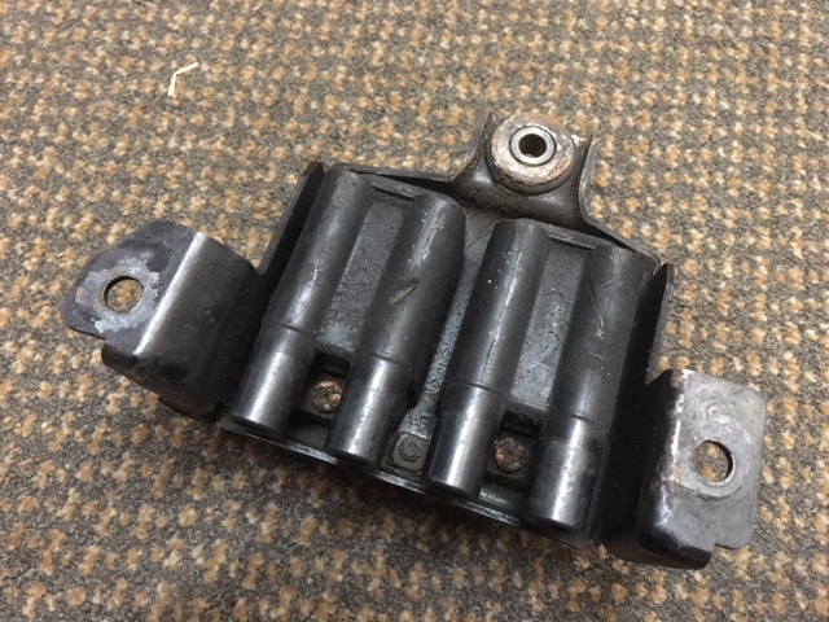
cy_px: 311
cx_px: 414
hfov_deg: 61.7
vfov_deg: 48.2
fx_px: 695
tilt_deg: -68.2
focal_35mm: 29
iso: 640
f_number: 2.2
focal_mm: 4.15
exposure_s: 1/17
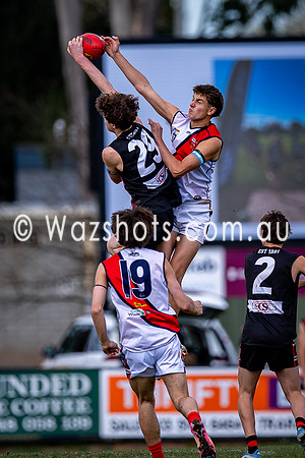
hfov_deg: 1.3
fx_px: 13052
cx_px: 174
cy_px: 170
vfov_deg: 2.0
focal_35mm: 1027
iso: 180
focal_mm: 500
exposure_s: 1/1600
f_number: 4
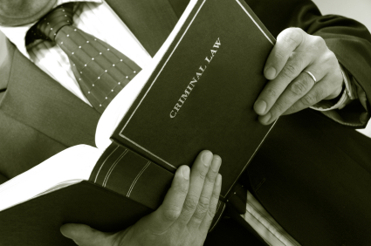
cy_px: 123
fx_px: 695
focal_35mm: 68
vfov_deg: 20.1
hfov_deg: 29.9
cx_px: 186
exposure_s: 1/3
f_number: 8
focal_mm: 45
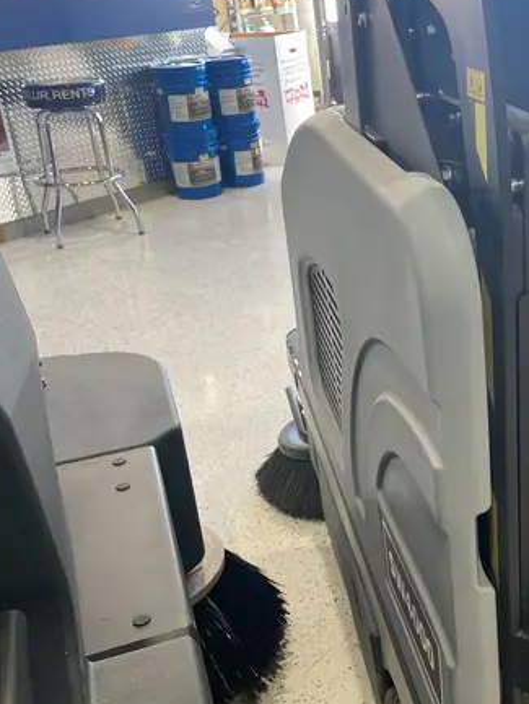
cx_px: 435
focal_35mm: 44
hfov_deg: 31.9
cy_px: 363
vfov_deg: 42.9
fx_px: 896
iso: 80
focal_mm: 4.2
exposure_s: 1/121
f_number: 1.6
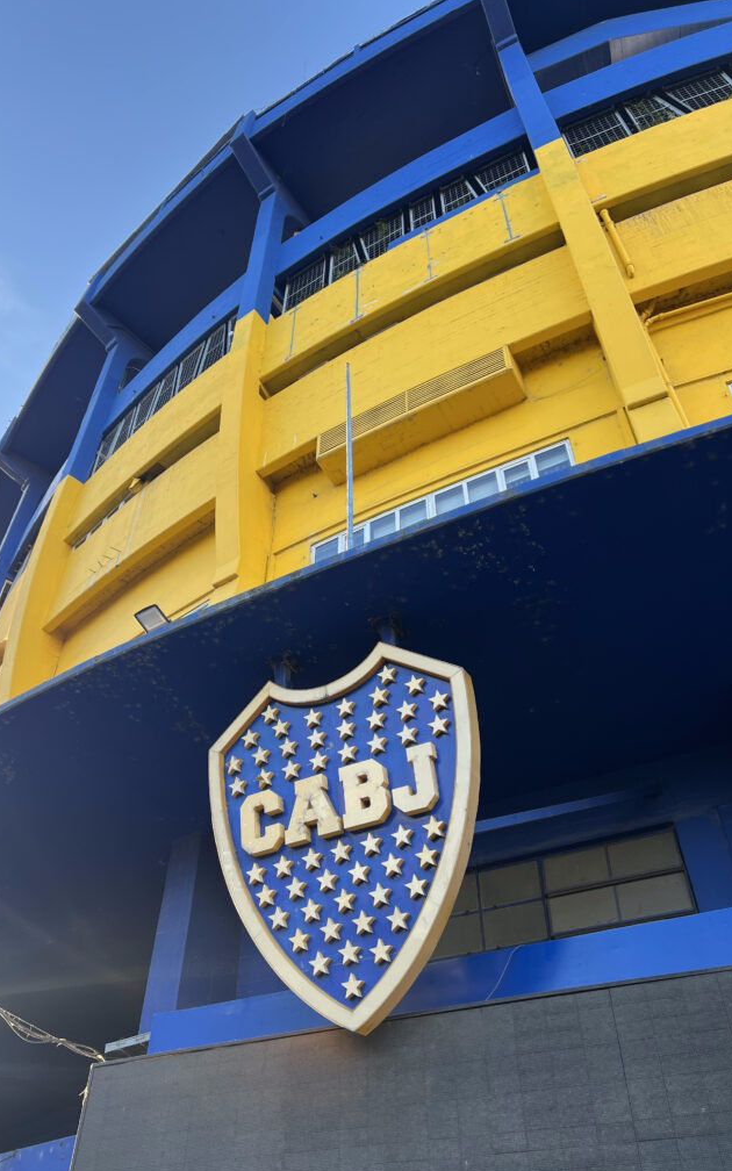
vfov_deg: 66.5
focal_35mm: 28
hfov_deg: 44.3
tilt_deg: +46.0
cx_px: 290
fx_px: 894
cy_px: 591
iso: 40
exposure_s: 1/249
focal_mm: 5.7
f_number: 1.5
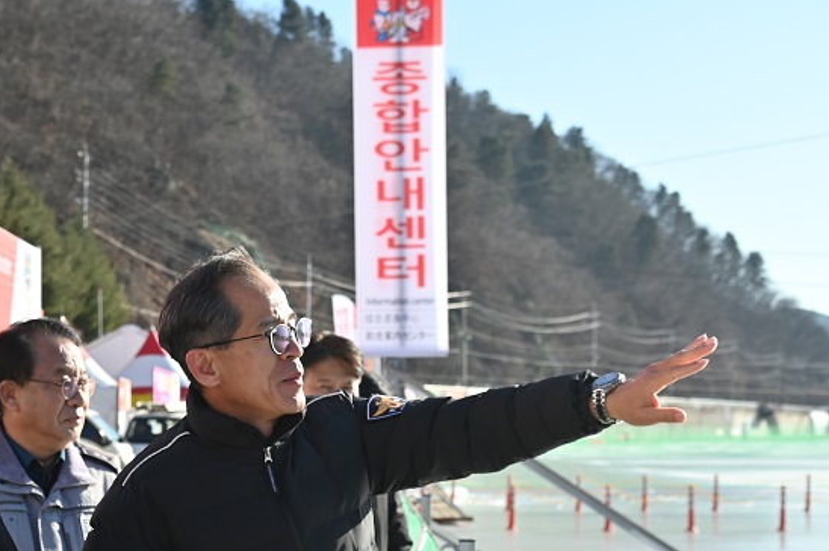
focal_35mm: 73
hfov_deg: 26.9
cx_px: 107
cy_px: 499
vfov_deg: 18.3
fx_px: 1679
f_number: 5.6
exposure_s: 1/320
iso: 100
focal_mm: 40
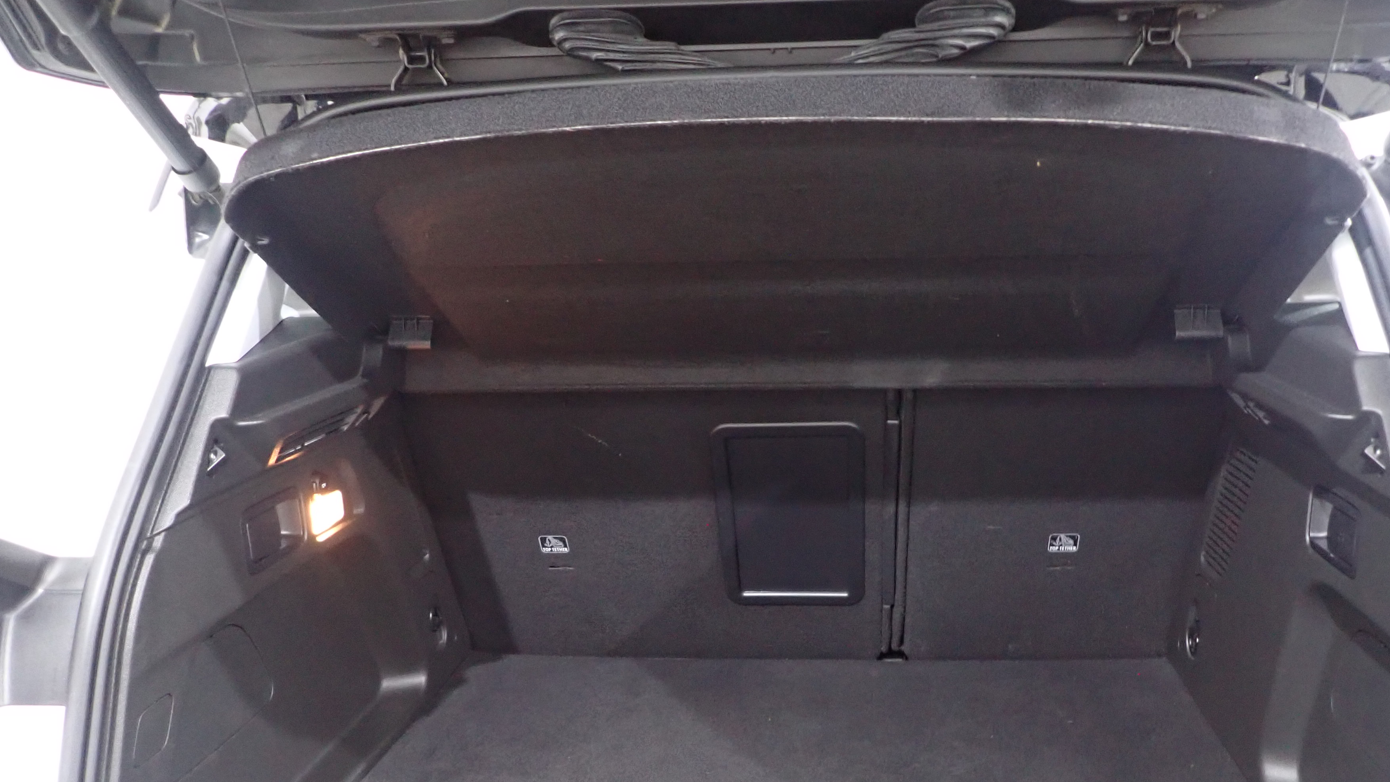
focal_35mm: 31
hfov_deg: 62.4
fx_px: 1143
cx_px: 773
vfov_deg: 37.4
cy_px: 519
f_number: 2
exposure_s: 1/25
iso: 800
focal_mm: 4.5
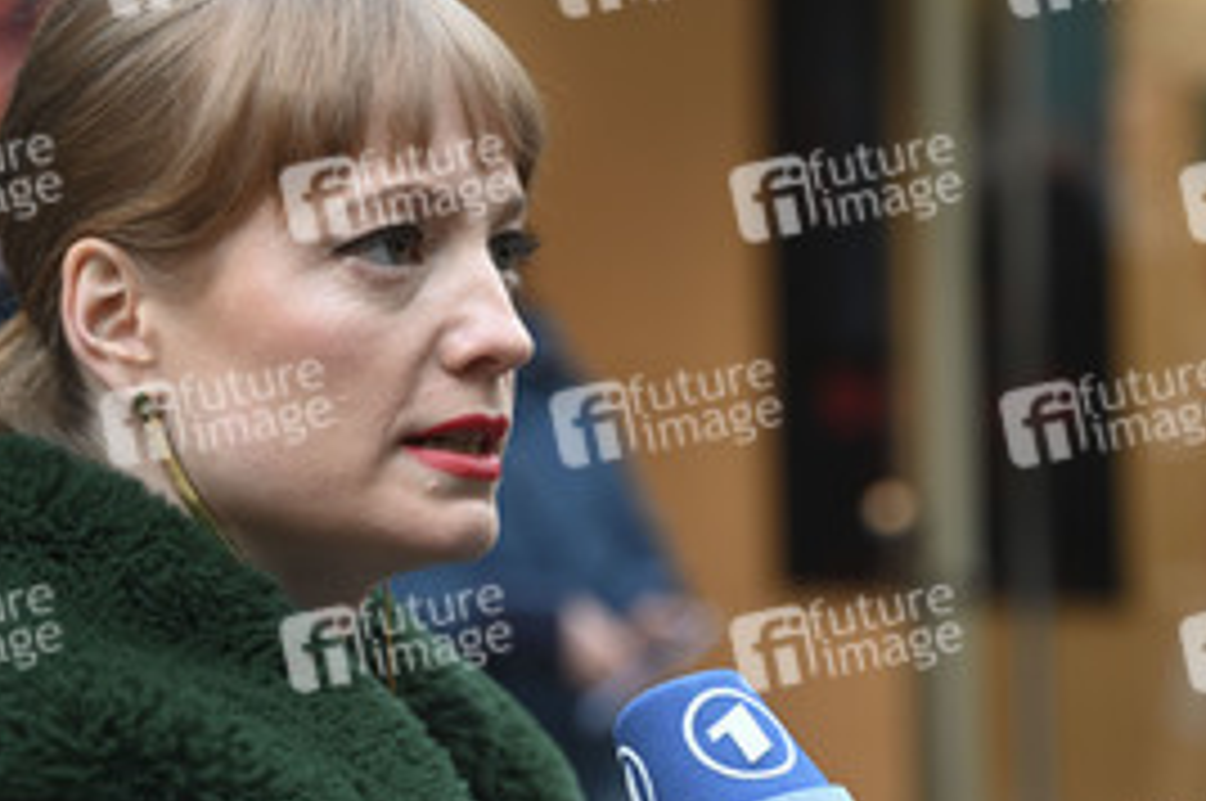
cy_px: 526
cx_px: 727
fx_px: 3881
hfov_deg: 17.6
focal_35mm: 116
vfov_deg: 11.8
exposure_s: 1/100
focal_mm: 69
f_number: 2.8
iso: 400
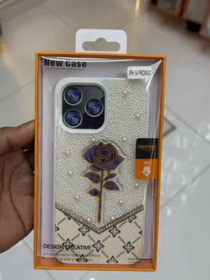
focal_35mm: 48
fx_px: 388
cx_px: 105
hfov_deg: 30.3
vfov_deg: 39.7
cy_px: 140
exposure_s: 1/527
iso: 80
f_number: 1.78
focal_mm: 6.76
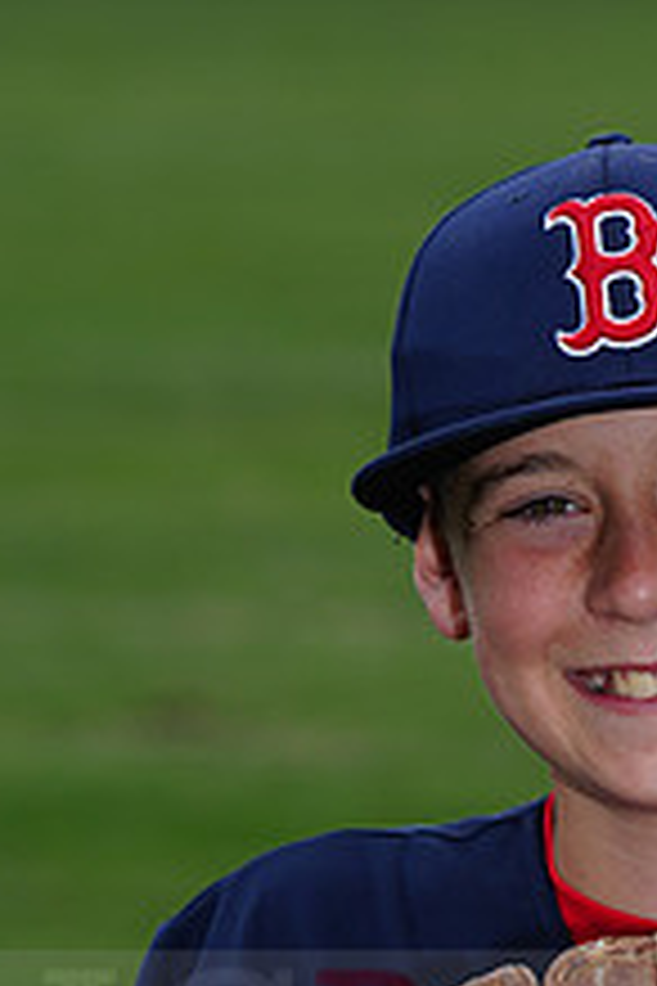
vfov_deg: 3.9
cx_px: 790
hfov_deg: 2.6
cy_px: 1013
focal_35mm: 529
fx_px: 14480
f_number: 9
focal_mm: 200
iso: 200
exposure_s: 1/200
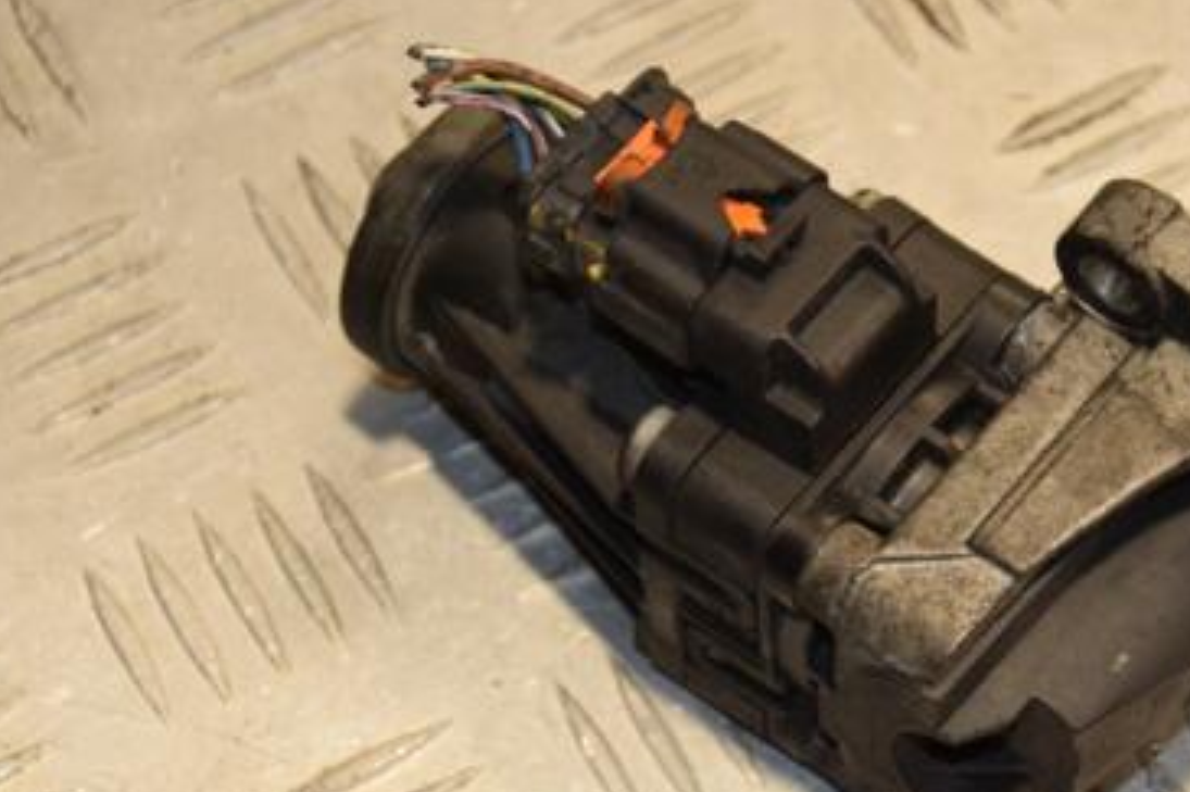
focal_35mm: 153
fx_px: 5055
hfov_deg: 13.4
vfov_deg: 9.0
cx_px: 884
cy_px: 476
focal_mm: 62
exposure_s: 1/200
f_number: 5.6
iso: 800
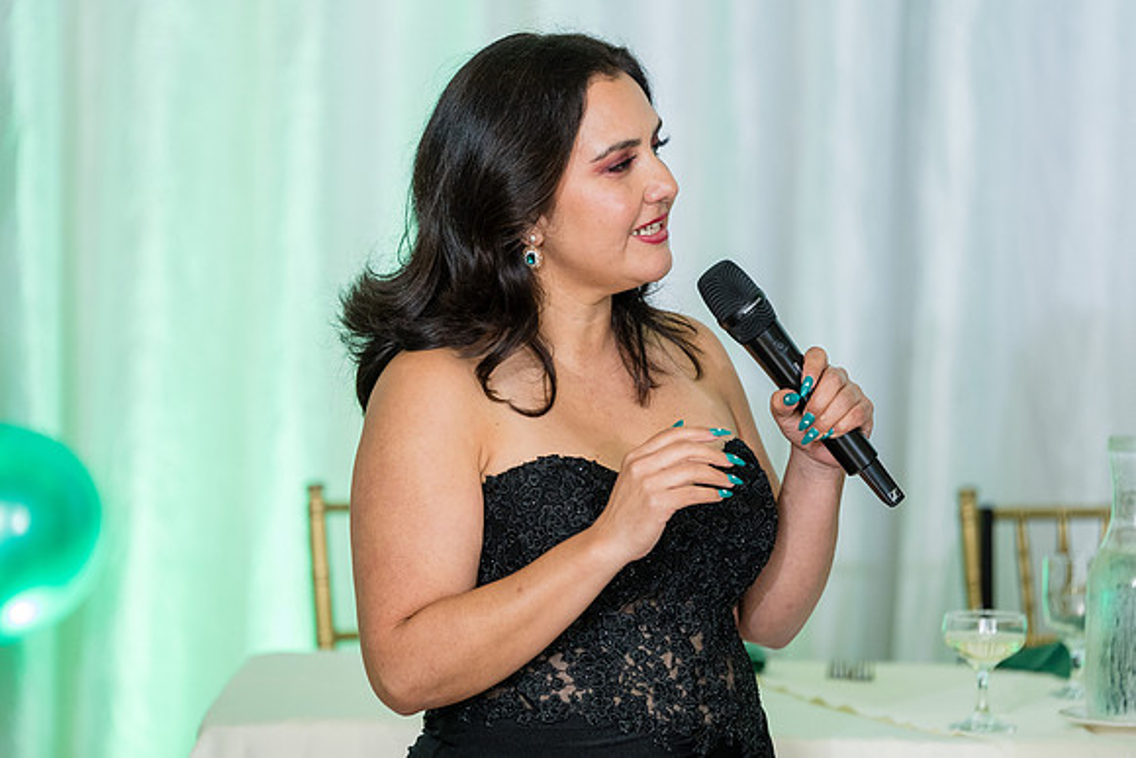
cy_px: 379
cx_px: 593
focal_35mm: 190
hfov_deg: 10.8
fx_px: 5994
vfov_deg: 7.2
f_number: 2.8
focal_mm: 182
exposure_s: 1/250
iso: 1600
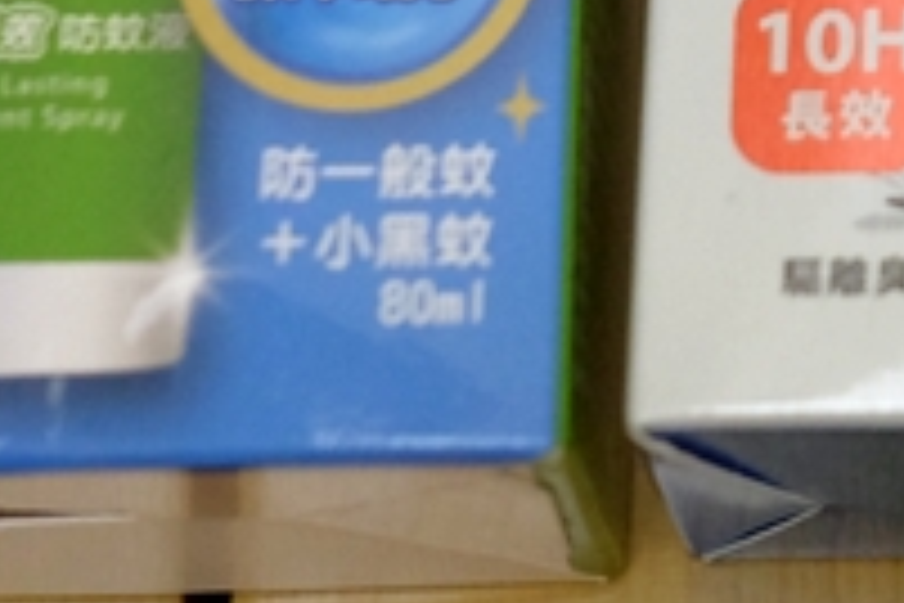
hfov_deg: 12.6
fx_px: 3942
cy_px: -459
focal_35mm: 157
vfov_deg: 8.4
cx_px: 1228
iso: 2000
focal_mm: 23
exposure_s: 1/50
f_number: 2.8
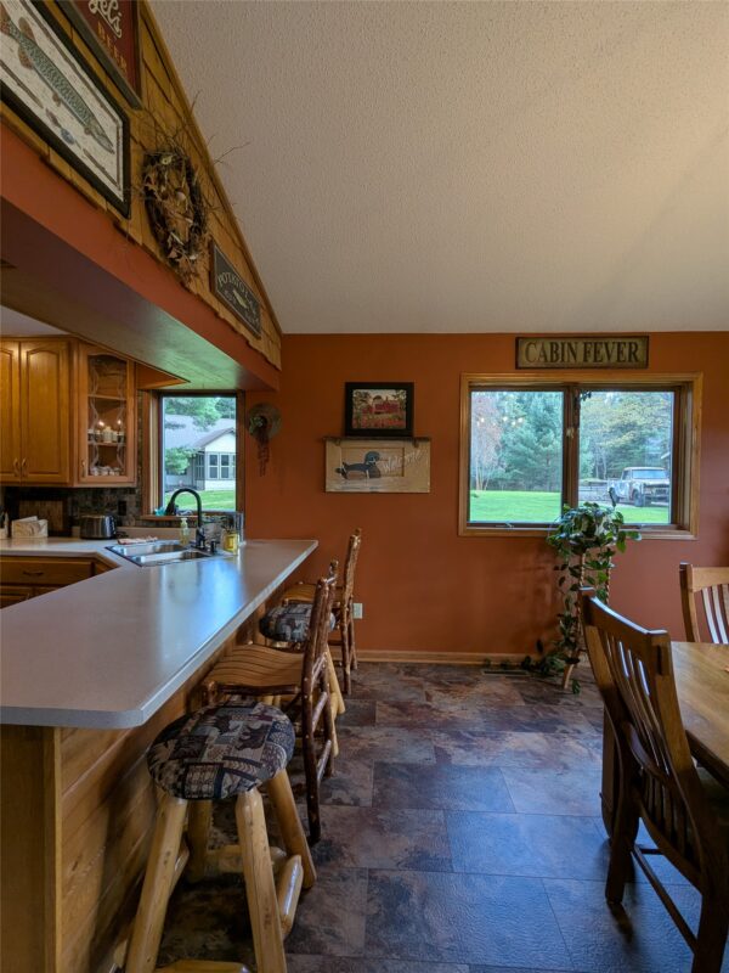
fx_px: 449
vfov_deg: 94.5
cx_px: 364
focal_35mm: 16
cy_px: 486
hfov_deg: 78.1
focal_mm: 2.35
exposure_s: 1/120
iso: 93
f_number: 2.2
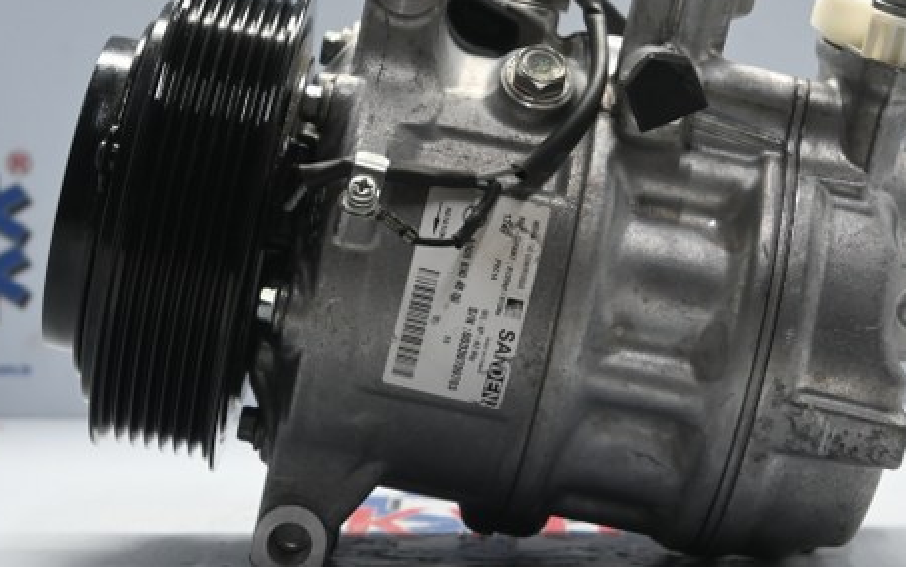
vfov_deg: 12.9
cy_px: 202
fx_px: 2494
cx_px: 507
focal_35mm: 101
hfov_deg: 20.6
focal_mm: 50
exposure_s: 1/80
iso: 1400
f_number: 6.3
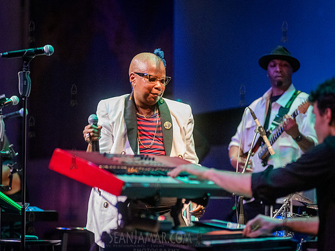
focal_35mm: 199
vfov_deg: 7.5
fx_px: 1925
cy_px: 118
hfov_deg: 9.9
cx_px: 143
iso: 6400
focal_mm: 170
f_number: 4
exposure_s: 1/400
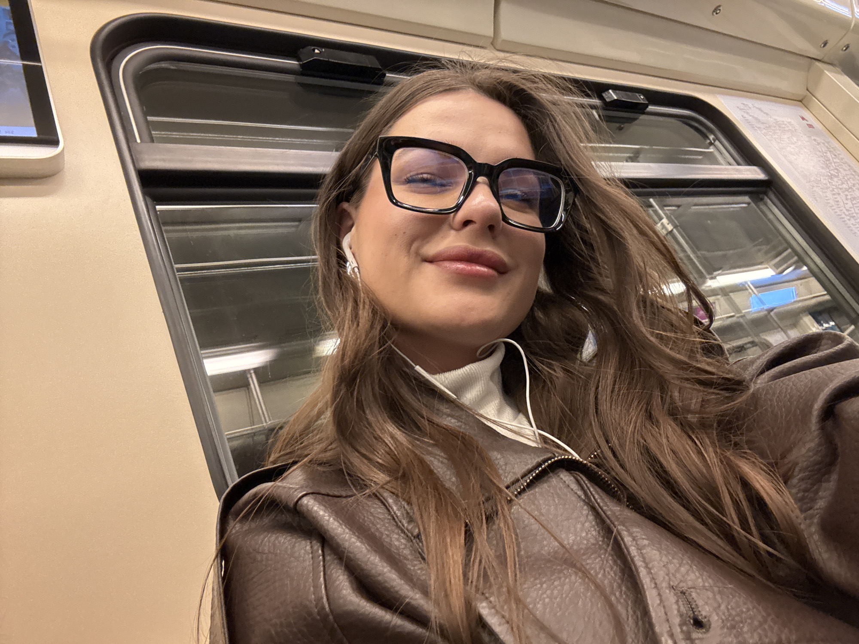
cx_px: 430
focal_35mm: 23
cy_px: 322
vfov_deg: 58.9
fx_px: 571
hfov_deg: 73.9
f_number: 1.9
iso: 320
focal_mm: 2.69
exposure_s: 1/60
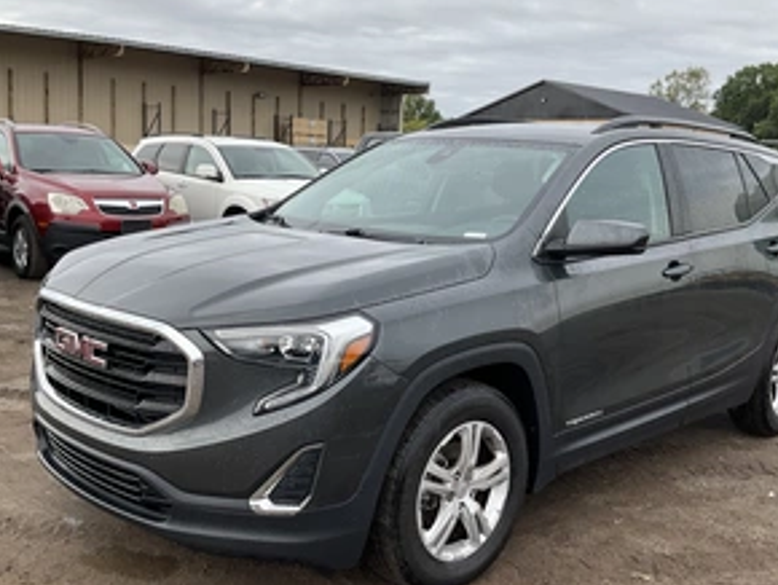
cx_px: 405
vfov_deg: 36.0
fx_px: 900
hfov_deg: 46.8
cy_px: 295
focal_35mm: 40
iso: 25
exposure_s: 1/1076
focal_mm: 3
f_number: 1.8
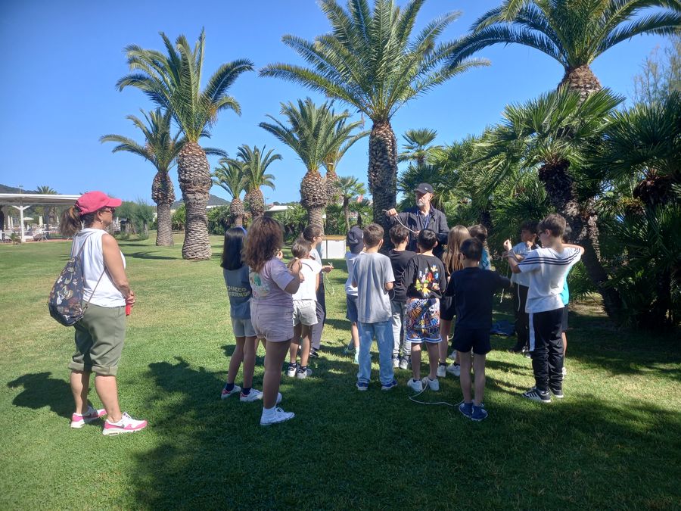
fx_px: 492
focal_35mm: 25
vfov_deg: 54.9
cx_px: 340
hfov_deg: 69.4
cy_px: 256
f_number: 2
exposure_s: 1/513
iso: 25
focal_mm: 4.6
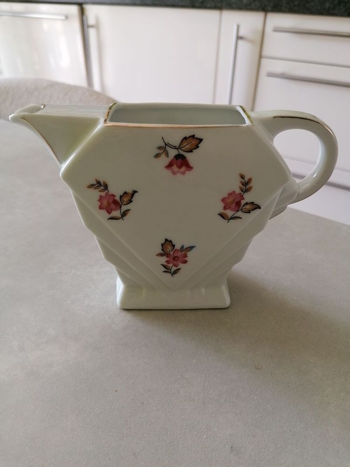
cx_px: 175
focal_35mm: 27
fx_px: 364
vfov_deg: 65.3
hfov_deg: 51.4
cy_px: 234
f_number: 1.8
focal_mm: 4.75
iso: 80
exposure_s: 1/50
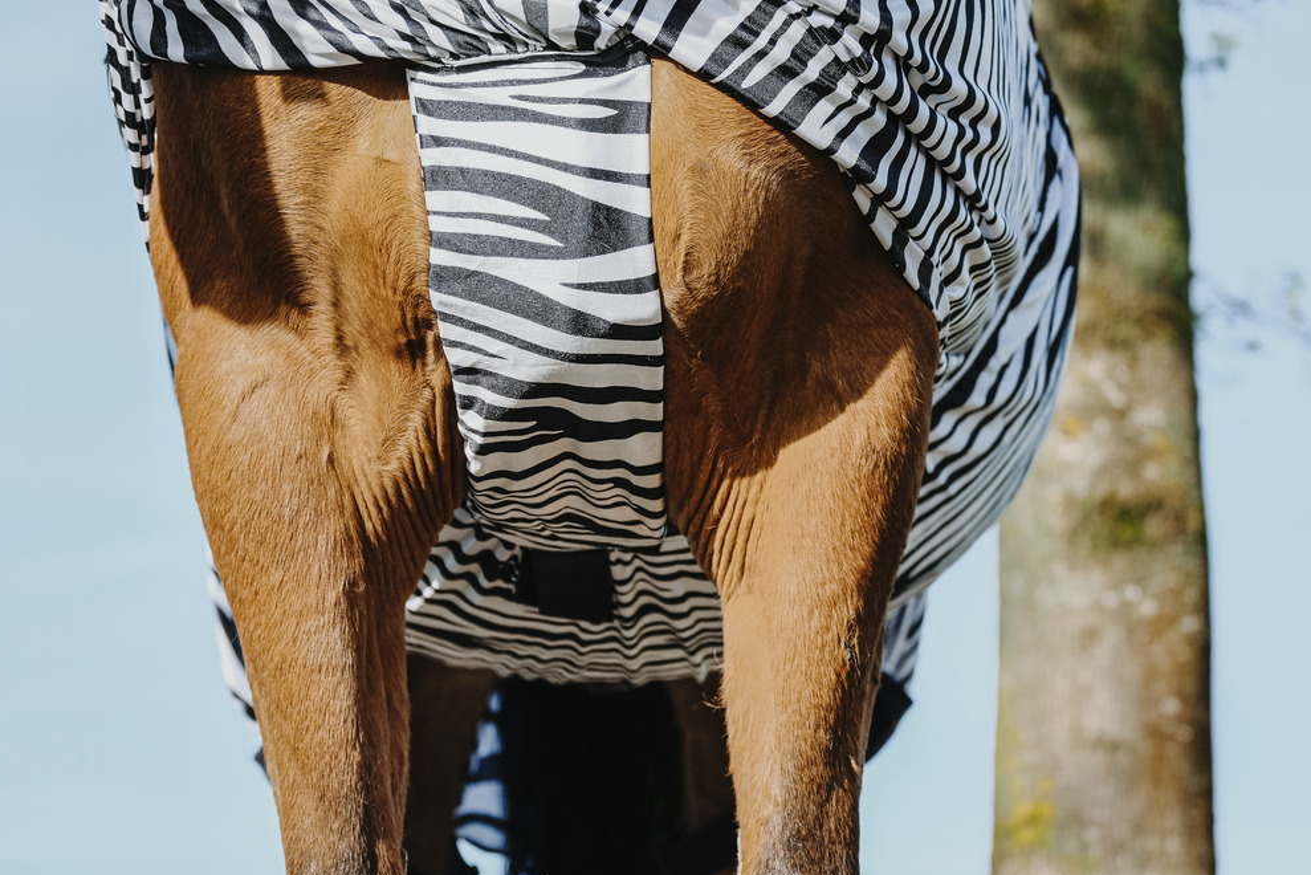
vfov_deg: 11.6
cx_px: 646
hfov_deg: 17.3
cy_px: 442
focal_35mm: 118
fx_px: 4298
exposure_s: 1/1000
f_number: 4
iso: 640
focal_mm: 75.7
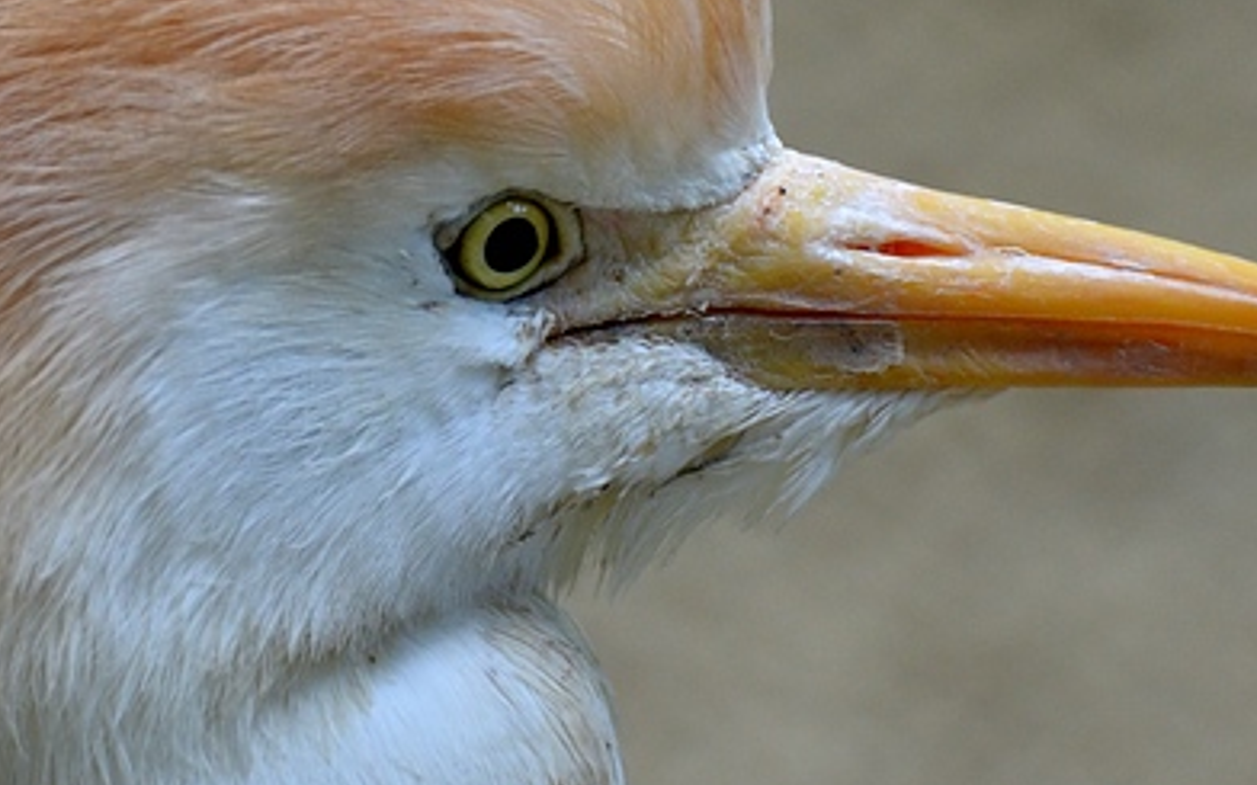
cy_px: 240
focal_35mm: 623
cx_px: 500
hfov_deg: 3.4
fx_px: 21342
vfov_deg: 2.1
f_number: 7.1
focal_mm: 200
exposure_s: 1/80
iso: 800
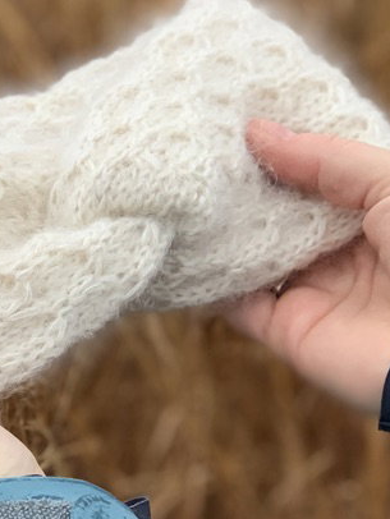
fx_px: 1966
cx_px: 32
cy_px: 409
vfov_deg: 15.0
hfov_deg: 11.3
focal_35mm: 131
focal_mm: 6
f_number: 2.4
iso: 64
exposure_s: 1/122
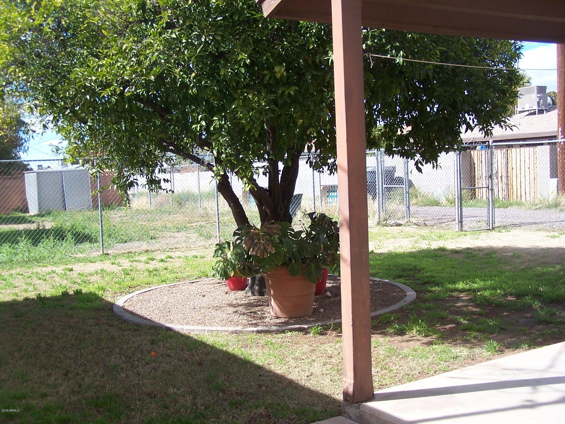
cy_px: 212
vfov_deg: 33.6
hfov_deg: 43.9
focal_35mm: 43
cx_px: 282
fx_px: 702
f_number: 2.8
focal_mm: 7.1
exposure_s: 1/500
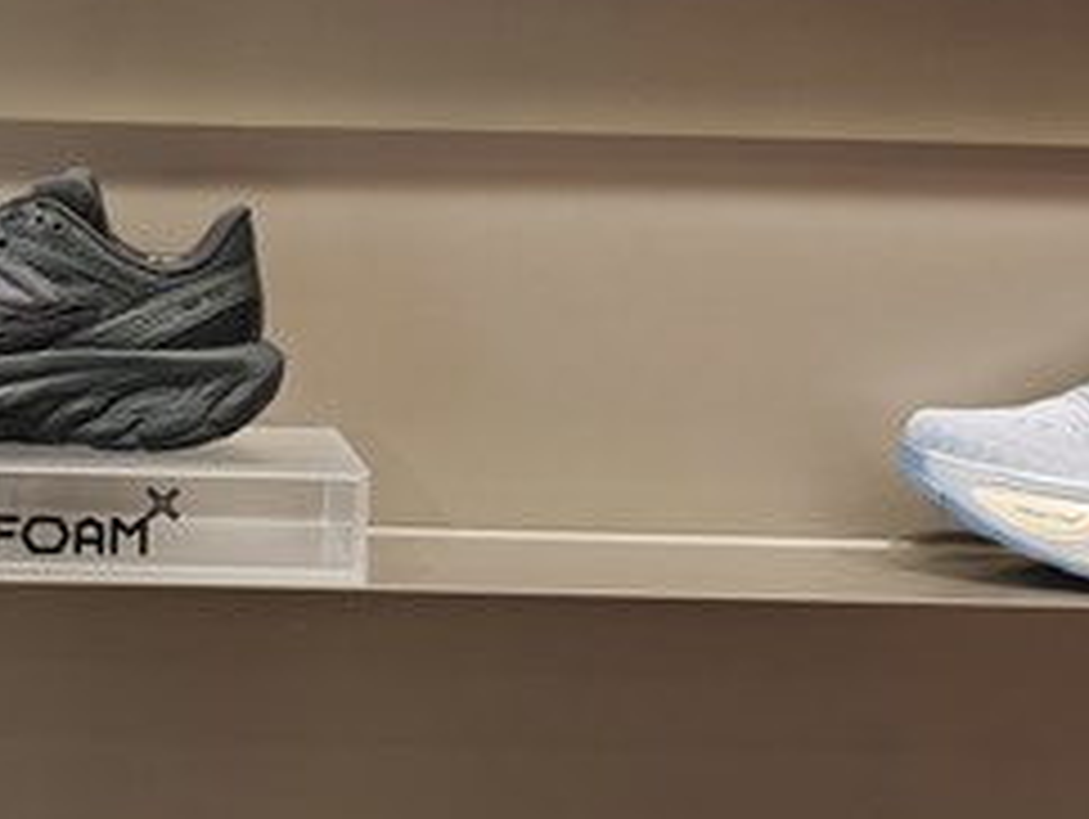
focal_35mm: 74
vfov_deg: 19.9
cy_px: 385
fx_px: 2330
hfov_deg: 25.5
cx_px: 117
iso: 80
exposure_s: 1/120
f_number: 1.63
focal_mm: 8.72
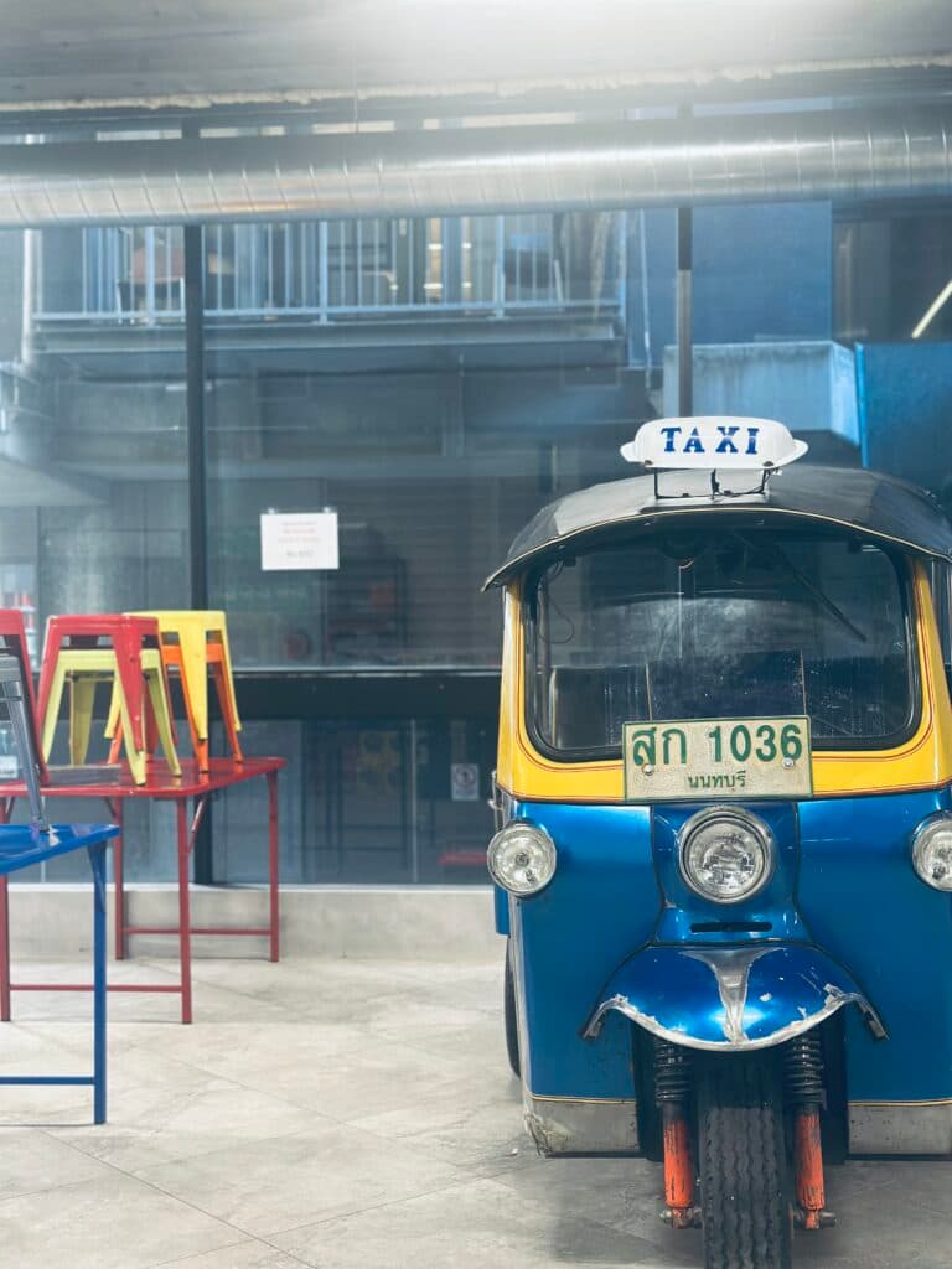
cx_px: 476
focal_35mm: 48
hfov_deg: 30.3
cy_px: 634
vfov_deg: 39.7
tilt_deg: +0.6
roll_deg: +0.3
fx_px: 1760
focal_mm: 6.86
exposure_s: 1/50
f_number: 1.78
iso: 250
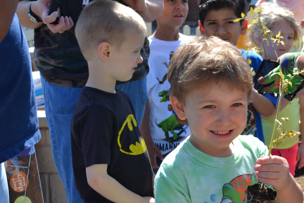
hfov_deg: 32.5
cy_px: 136
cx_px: 209
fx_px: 515
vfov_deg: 22.2
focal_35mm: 61
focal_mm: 28
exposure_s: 1/160
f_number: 7.1
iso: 100
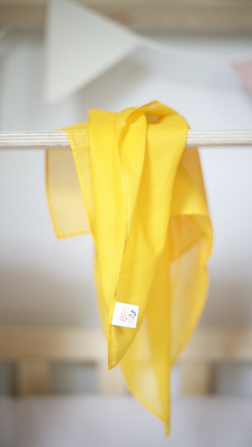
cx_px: 132
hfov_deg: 22.7
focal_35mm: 53
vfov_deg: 39.2
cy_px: 225
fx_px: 629
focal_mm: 50
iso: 1000
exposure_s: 1/320
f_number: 1.8
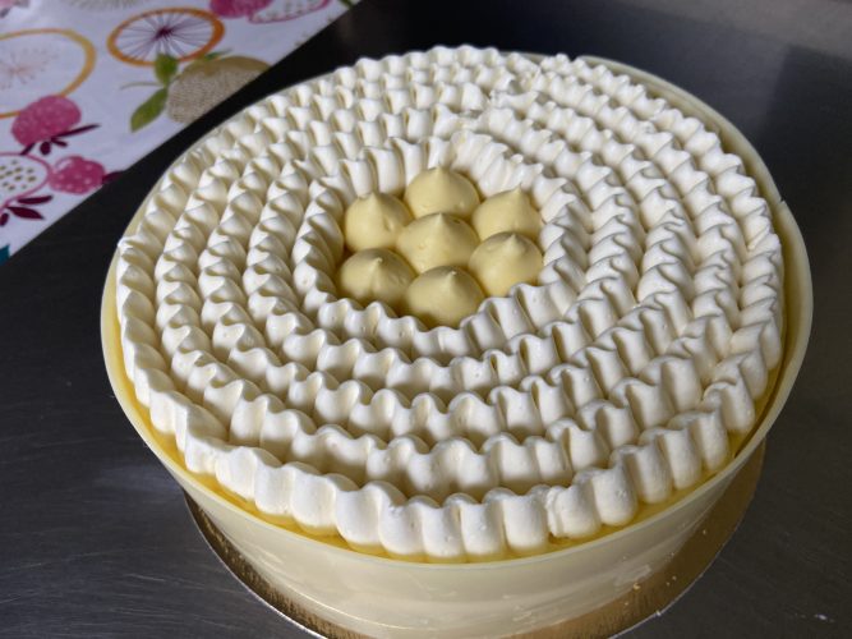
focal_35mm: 26
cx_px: 426
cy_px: 320
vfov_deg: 53.0
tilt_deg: -51.6
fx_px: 640
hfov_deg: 67.3
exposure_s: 1/104
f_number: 1.8
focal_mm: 4.25
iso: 125
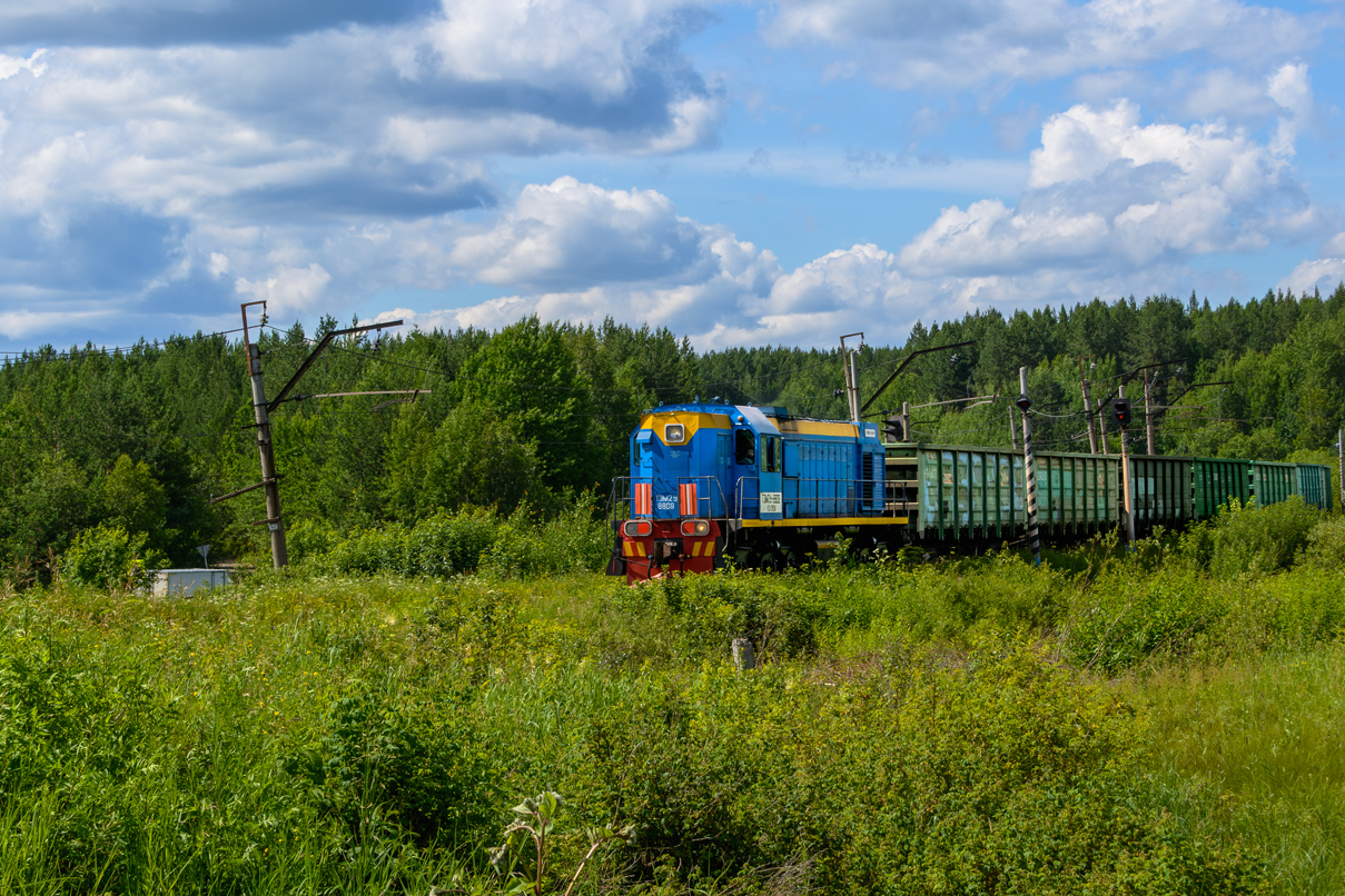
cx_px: 761
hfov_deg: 30.5
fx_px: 2466
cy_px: 436
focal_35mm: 66
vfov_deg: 20.6
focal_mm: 38
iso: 100
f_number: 9
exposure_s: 1/500
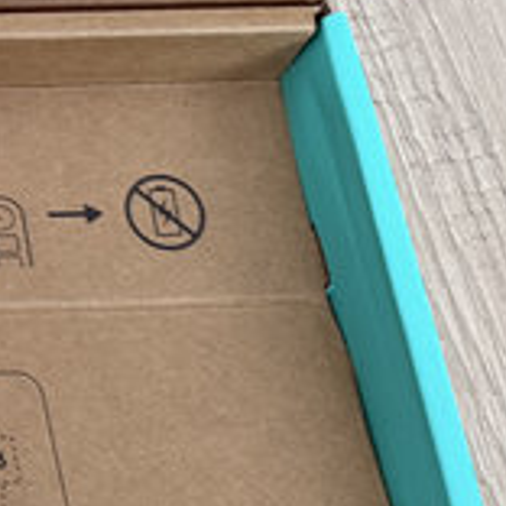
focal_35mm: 109
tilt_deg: -64.6
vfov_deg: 15.7
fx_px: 1803
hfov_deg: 12.9
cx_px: -639
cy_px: -10
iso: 200
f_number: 1.78
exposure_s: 1/98
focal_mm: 6.76
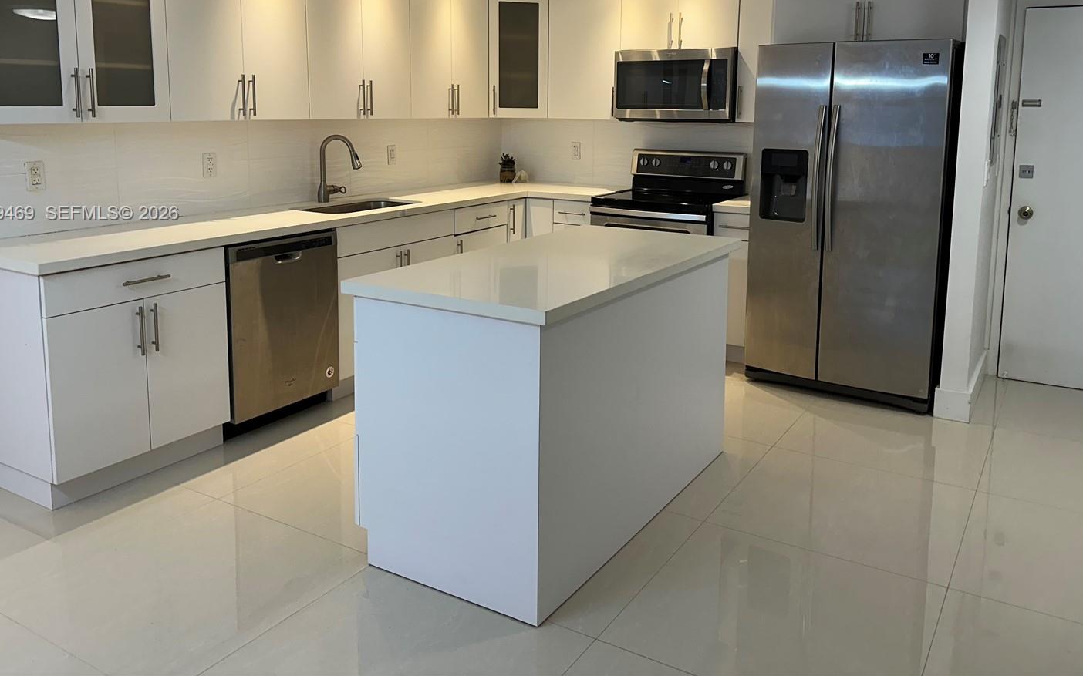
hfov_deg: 64.6
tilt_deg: -7.0
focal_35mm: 29
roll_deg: -0.4
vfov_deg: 42.4
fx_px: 856
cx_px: 555
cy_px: 214
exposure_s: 1/120
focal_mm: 6.86
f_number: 1.78
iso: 125
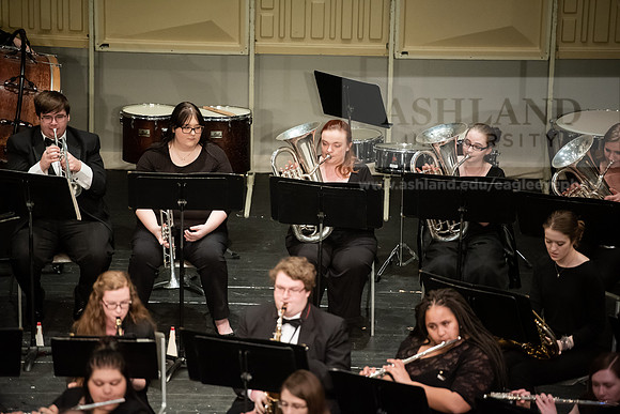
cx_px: 310
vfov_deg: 6.9
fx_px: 3445
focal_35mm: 200
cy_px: 207
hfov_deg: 10.3
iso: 3200
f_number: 3.2
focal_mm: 200
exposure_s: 1/250
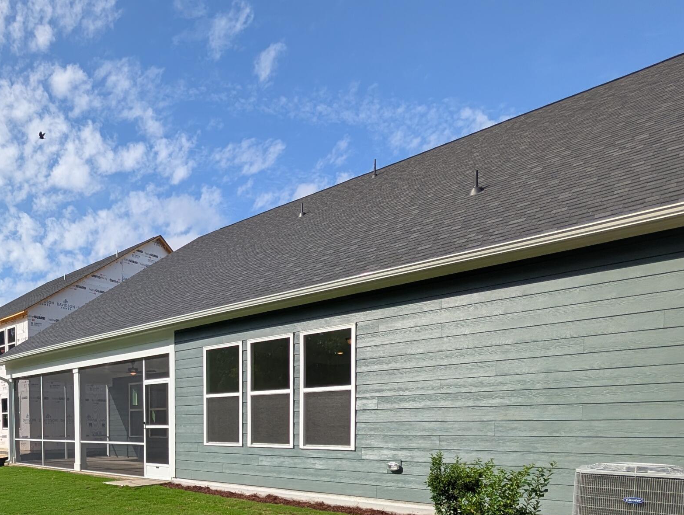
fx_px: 455
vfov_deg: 53.1
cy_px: 445
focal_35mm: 23
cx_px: 185
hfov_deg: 69.8
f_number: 1.7
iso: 51
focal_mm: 2.02
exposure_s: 1/3663
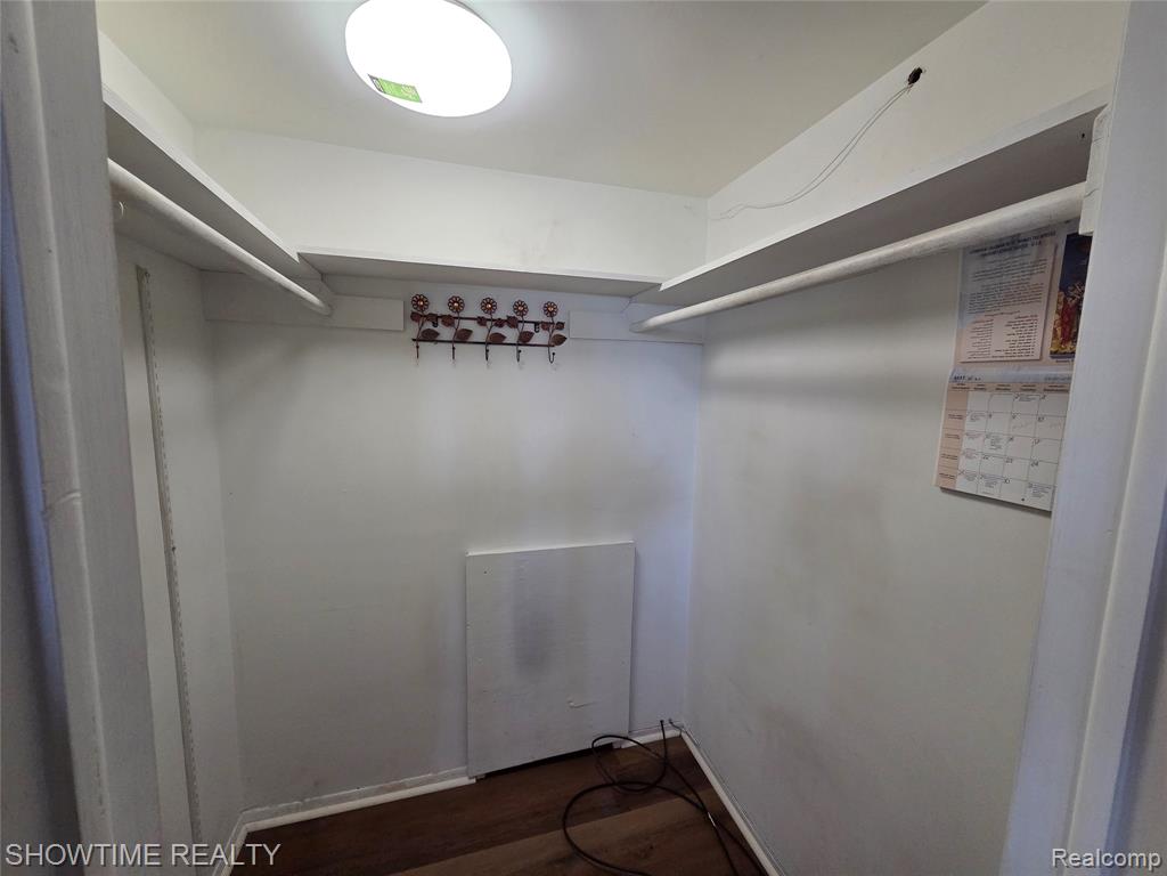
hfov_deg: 106.2
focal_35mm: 13
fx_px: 438
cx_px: 584
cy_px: 438
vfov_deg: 89.9
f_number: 2.2
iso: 200
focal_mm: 2.2
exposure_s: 1/120
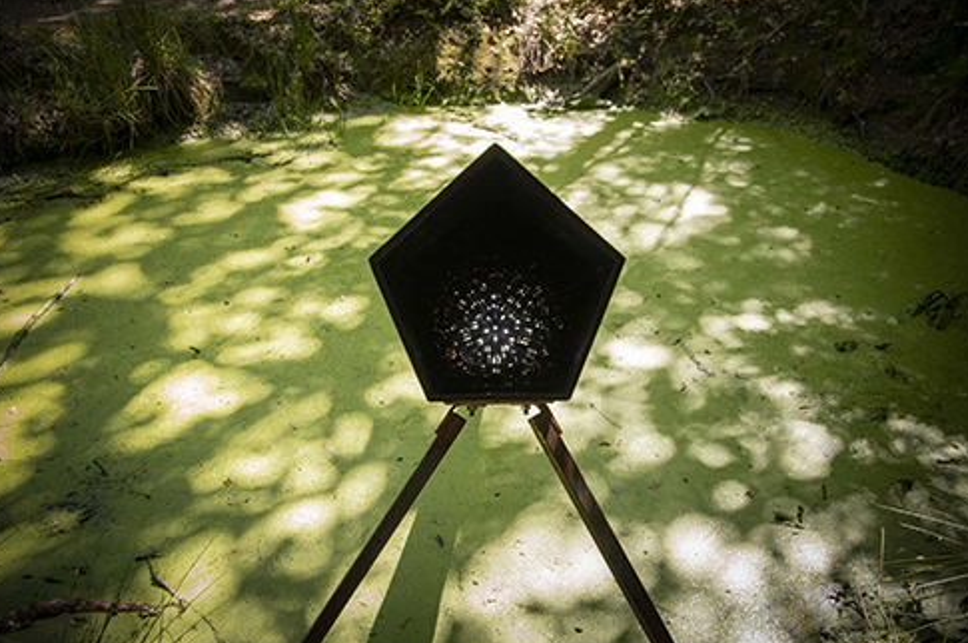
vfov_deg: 38.8
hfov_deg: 55.9
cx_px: 489
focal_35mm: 34
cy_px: 325
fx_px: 913
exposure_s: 1/125
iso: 400
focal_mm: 22
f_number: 4
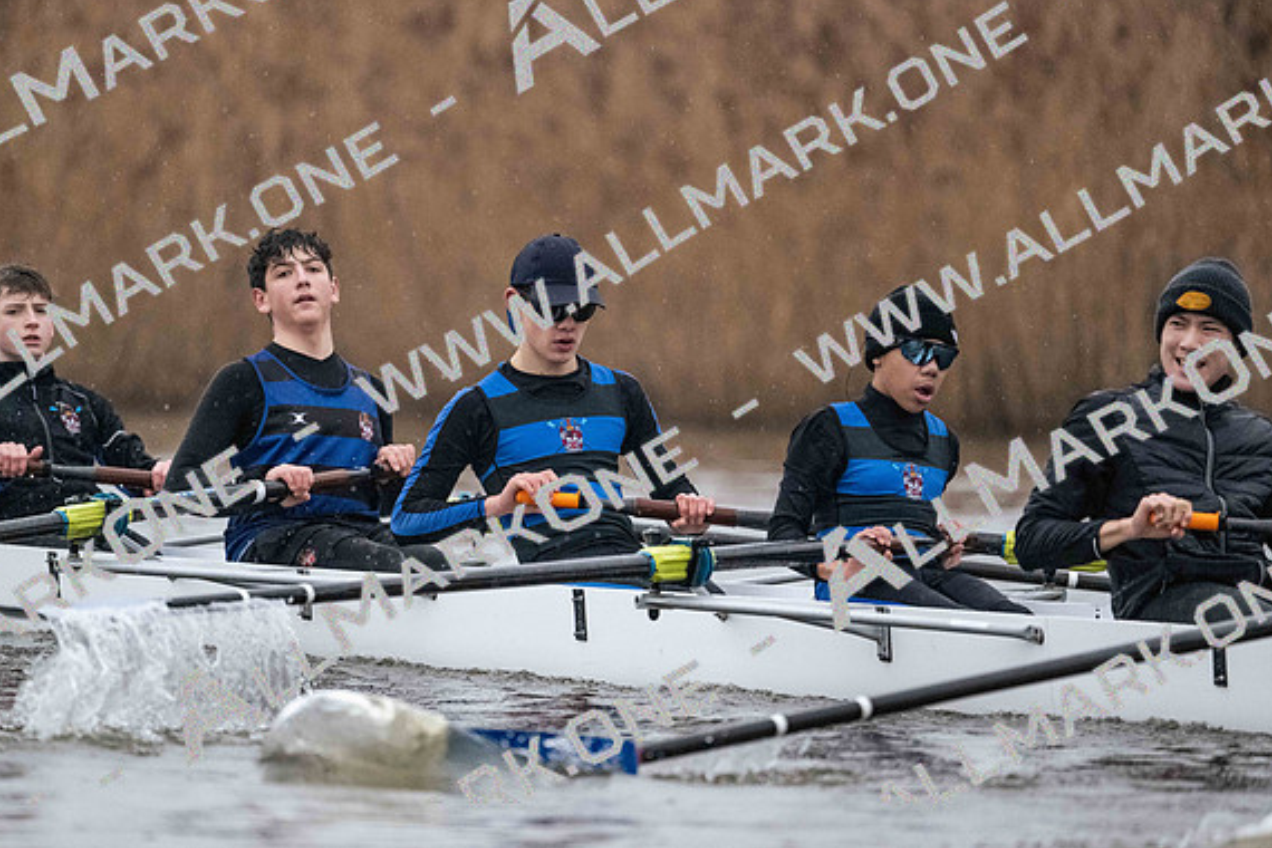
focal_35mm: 407
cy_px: 421
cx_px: 632
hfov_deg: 5.1
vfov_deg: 3.4
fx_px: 14380
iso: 8000
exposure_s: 1/1600
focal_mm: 400
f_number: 4.5
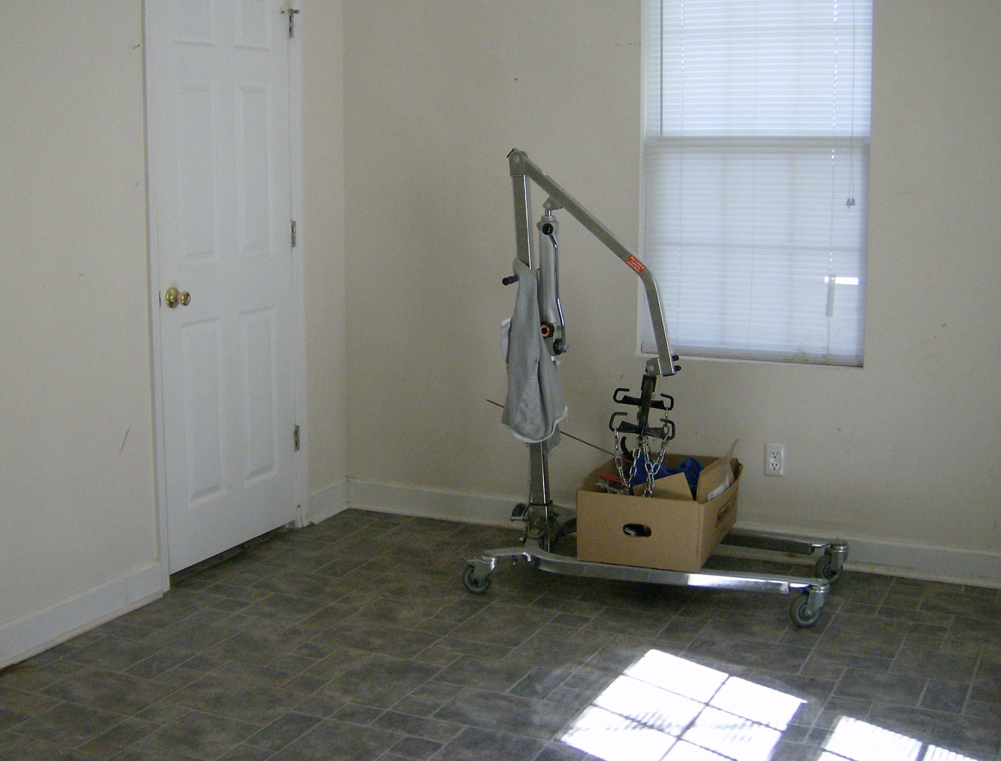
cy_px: 315
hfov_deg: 40.9
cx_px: 410
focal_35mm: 46
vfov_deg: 31.7
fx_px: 1336
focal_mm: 6
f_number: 2.8
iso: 152
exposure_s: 1/64
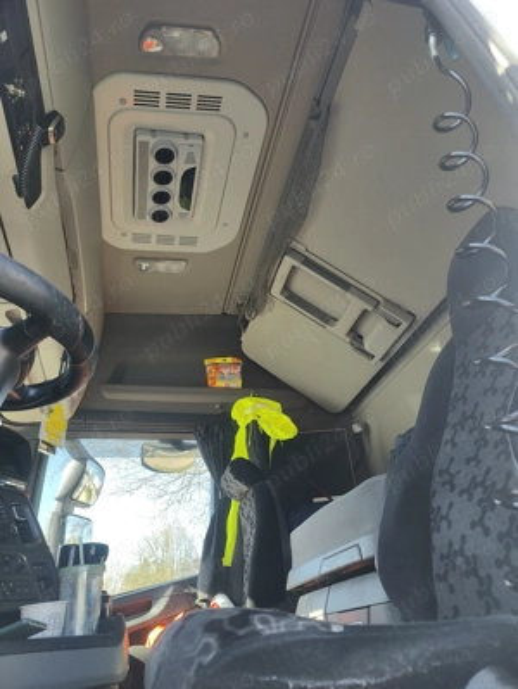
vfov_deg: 73.9
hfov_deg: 59.0
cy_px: 344
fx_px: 458
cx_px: 259
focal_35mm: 23
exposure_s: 1/242
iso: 50
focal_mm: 6.06
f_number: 1.8
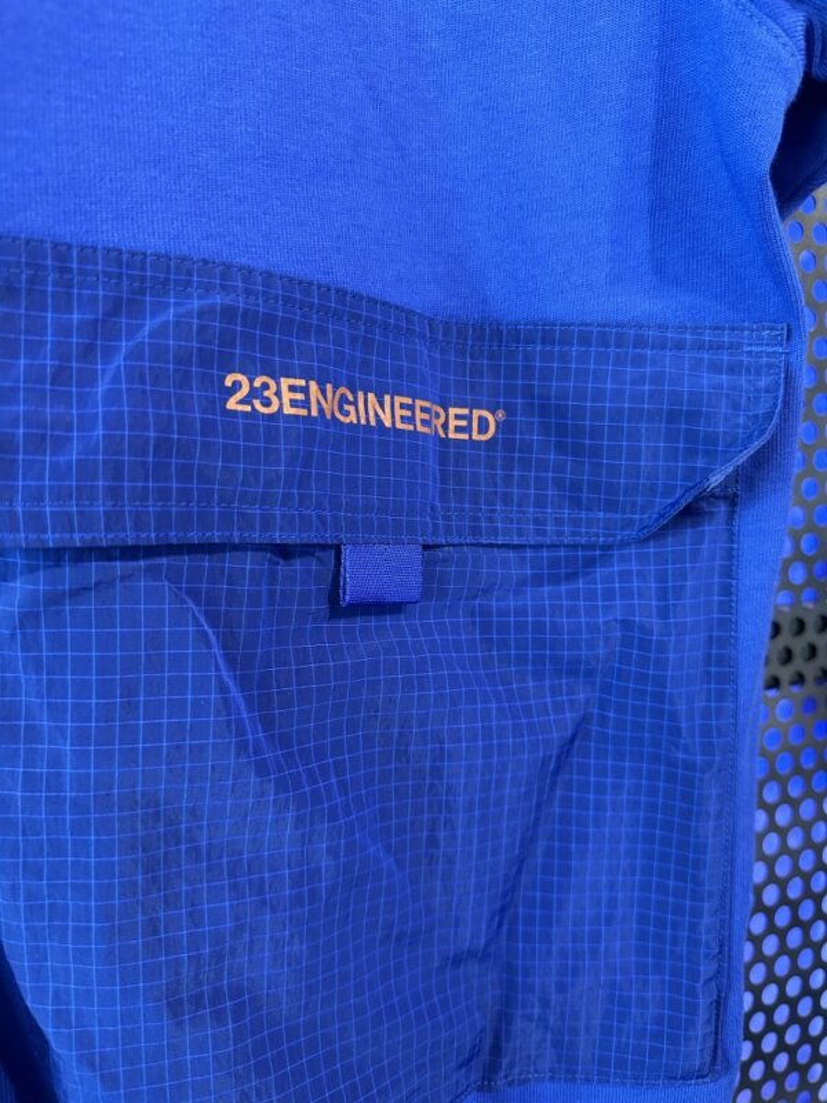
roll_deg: +2.7
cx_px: 414
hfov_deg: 56.8
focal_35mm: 24
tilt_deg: -6.7
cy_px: 552
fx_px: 765
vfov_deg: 71.6
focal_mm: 6.86
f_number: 1.78
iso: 500
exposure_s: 1/50
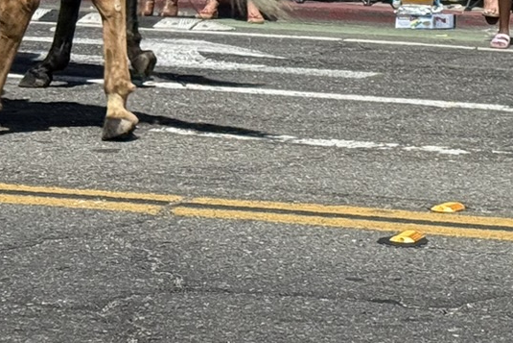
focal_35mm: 191
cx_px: 835
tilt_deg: -2.4
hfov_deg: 10.3
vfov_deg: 7.1
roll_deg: -2.7
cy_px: -100
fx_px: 2722
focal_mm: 6.76
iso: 64
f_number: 1.78
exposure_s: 1/4878
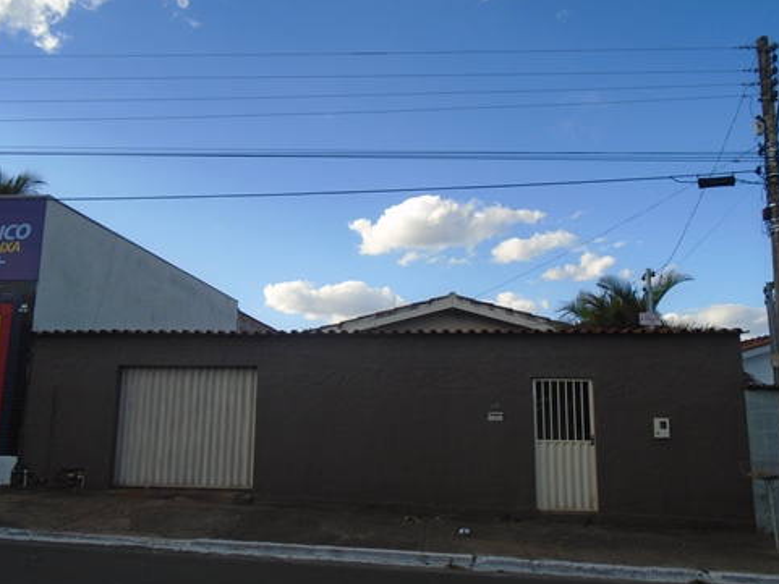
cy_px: 300
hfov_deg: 65.3
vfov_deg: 51.4
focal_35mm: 27
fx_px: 608
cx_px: 390
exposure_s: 1/800
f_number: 3.2
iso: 100
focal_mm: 4.6
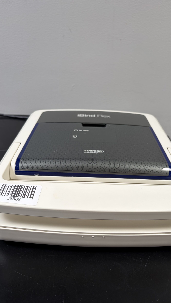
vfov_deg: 66.1
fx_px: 234
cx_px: 92
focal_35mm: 29
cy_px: 155
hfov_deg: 40.2
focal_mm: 5.96
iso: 32
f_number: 1.6
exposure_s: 1/151
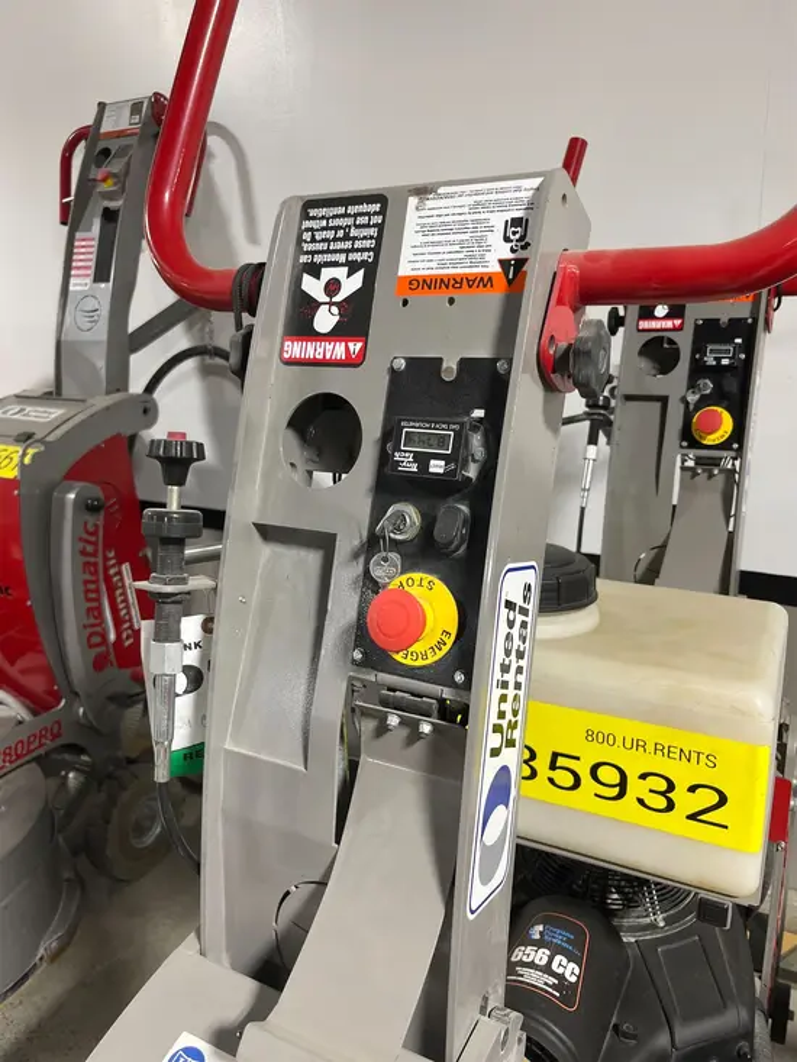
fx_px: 798
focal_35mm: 26
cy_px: 531
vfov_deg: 67.3
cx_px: 398
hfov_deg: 53.1
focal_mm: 5.1
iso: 100
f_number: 1.6
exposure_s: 1/60
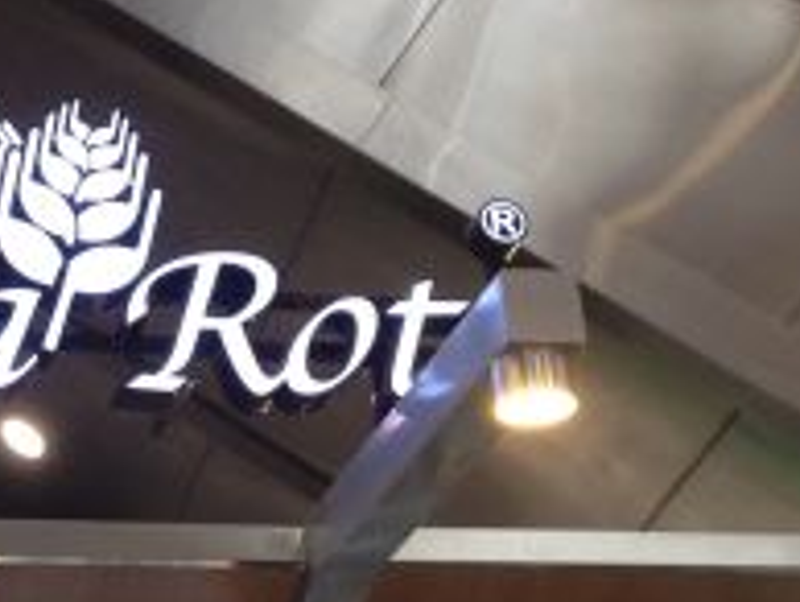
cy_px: 315
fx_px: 2916
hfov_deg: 15.3
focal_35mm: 126
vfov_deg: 11.8
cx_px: 0
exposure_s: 1/30
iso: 80
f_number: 2.4
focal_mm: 4.28
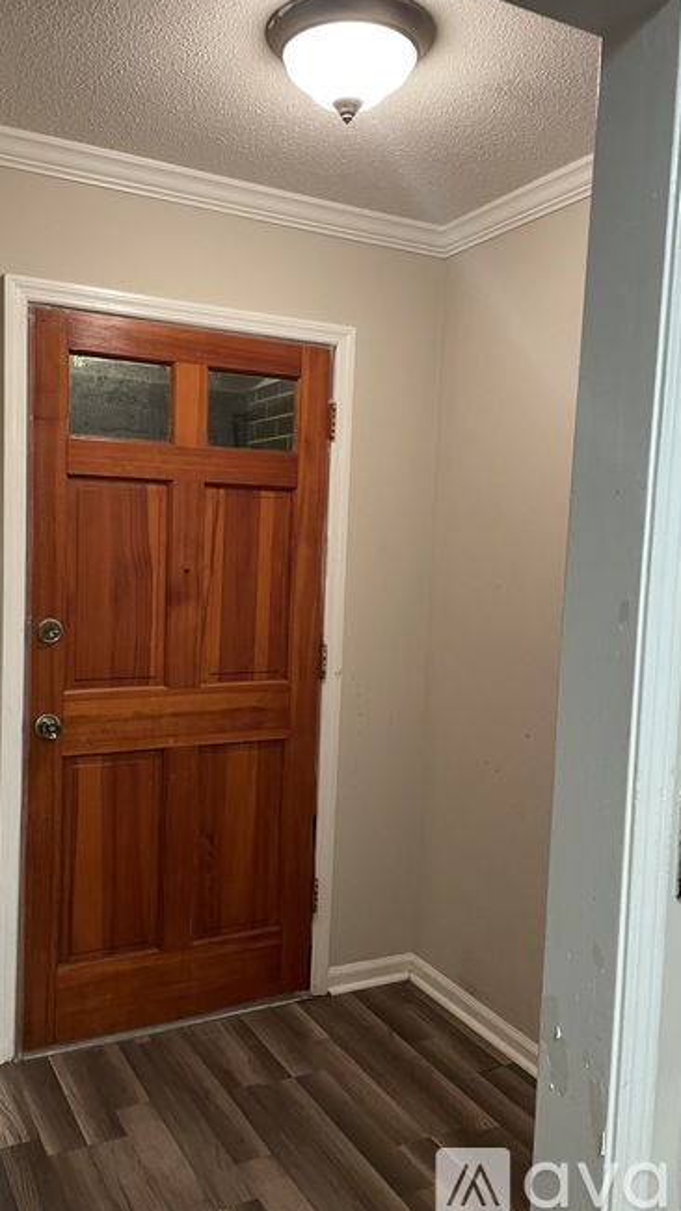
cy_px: 602
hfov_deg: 40.0
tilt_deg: -1.3
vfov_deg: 66.1
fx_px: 931
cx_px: 272
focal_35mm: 29
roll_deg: -1.6
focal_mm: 4.2
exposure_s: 1/60
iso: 250
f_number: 1.6
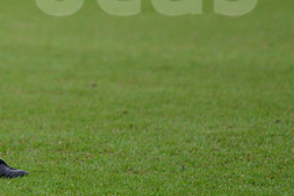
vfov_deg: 2.6
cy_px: -31
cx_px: -83
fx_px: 4393
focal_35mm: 538
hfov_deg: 3.8
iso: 1600
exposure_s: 1/500
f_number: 2.8
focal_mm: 200
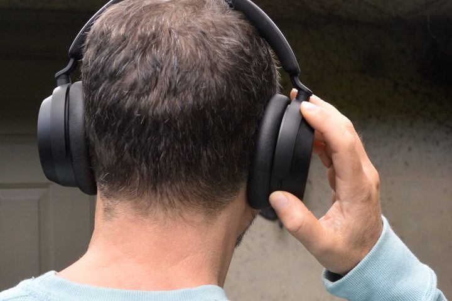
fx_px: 395
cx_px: 226
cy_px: 150
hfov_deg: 59.5
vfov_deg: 41.7
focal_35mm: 32
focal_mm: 21
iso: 400
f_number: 5
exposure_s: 1/100
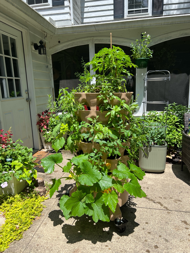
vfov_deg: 67.3
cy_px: 126
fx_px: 190
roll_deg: +0.9
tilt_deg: -12.1
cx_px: 95
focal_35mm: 26
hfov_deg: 53.1
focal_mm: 5.7
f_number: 1.5
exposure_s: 1/2353
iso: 50
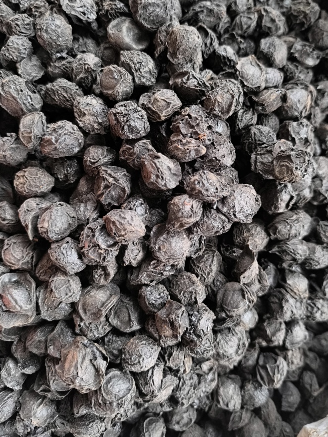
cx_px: 182
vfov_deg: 63.2
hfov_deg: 49.7
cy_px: 190
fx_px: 354
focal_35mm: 28
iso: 640
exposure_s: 1/100
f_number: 1.65
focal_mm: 6.14
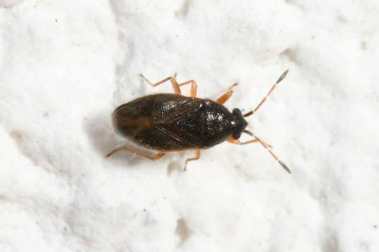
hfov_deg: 13.0
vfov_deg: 8.7
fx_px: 1658
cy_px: 126
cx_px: 190
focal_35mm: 158
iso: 250
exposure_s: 1/60
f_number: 32
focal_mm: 105
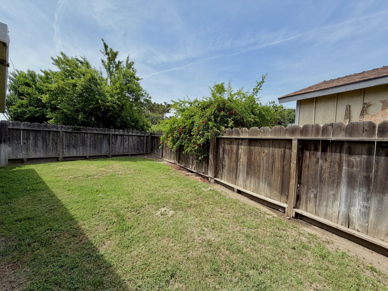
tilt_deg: -2.9
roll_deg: -1.6
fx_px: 157
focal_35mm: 14
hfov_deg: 102.1
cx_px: 194
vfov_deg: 85.7
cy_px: 146
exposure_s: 1/770
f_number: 2.2
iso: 20
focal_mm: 2.22
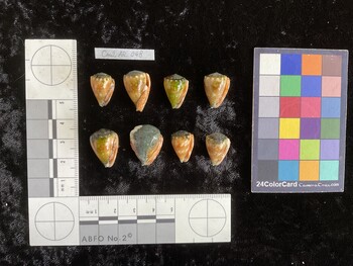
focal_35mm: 29
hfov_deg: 61.6
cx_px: 176
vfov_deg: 48.3
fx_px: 296
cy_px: 133
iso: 100
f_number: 1.8
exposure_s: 1/60
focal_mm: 3
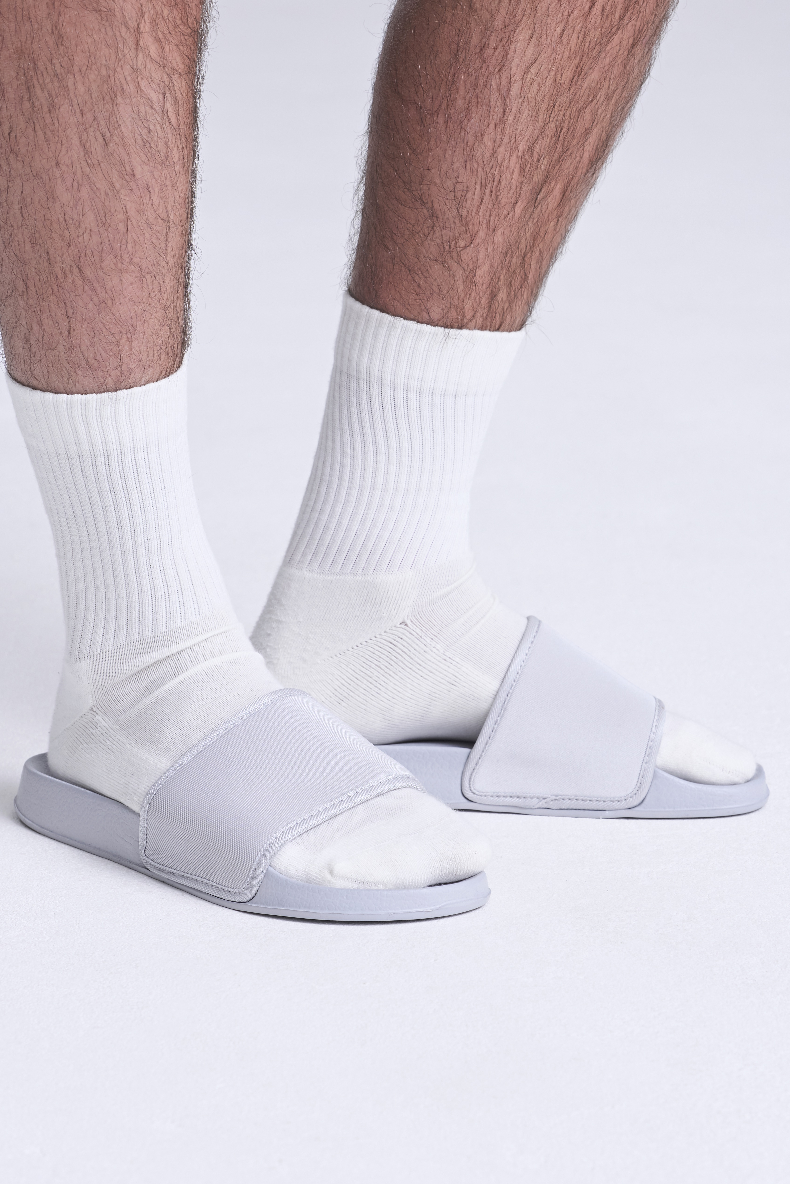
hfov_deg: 8.2
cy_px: 540
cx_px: 399
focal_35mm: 168
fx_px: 5525
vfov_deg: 12.2
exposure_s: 1/160
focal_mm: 145
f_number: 10
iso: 400
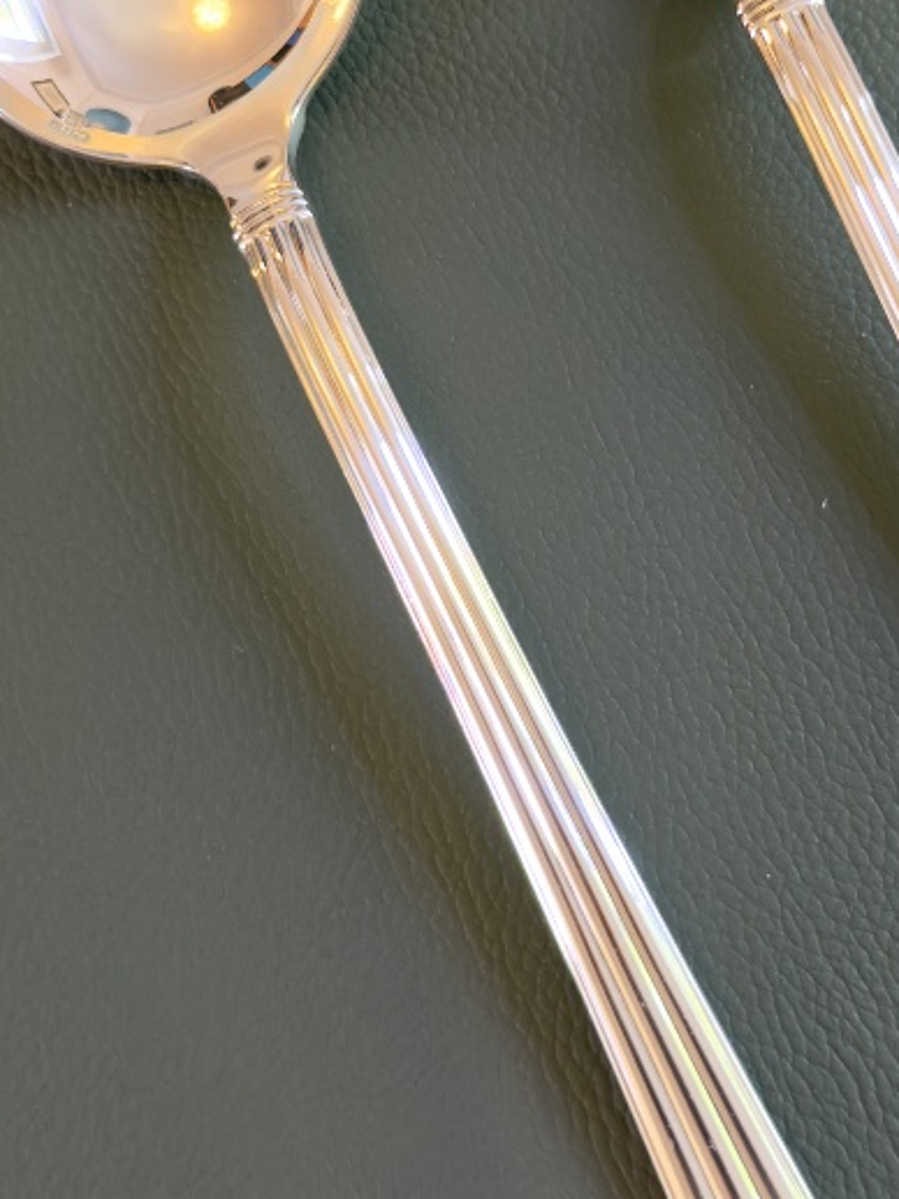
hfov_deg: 20.4
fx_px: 2492
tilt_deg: -75.0
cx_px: 600
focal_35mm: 72
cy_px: 404
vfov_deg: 26.9
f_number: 1.78
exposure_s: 1/33
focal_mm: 6.76
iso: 320
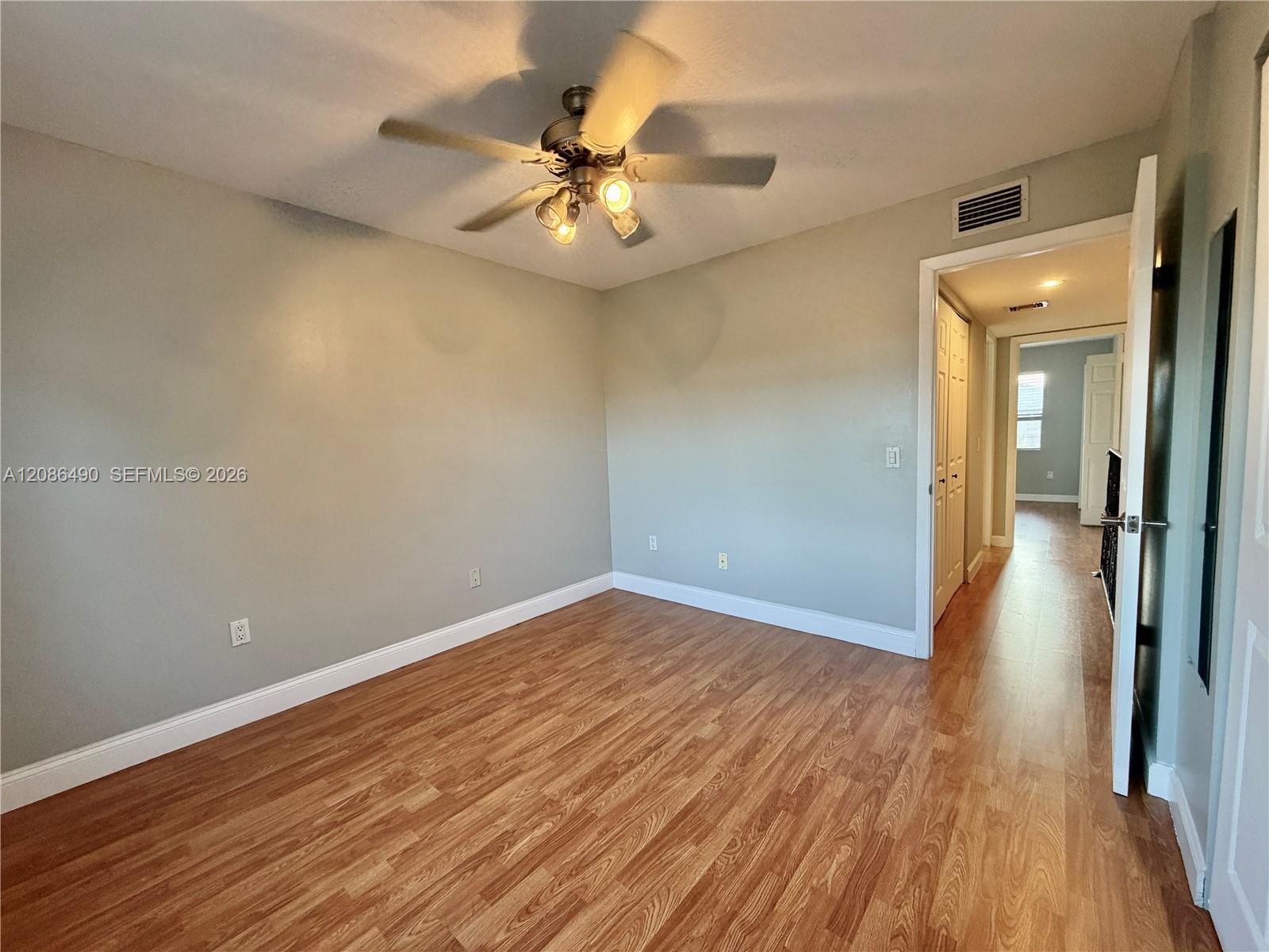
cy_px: 476
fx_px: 513
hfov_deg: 102.1
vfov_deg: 85.7
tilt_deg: -3.6
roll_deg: +2.1
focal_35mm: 14
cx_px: 634
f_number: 2.2
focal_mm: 2.22
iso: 250
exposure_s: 1/60
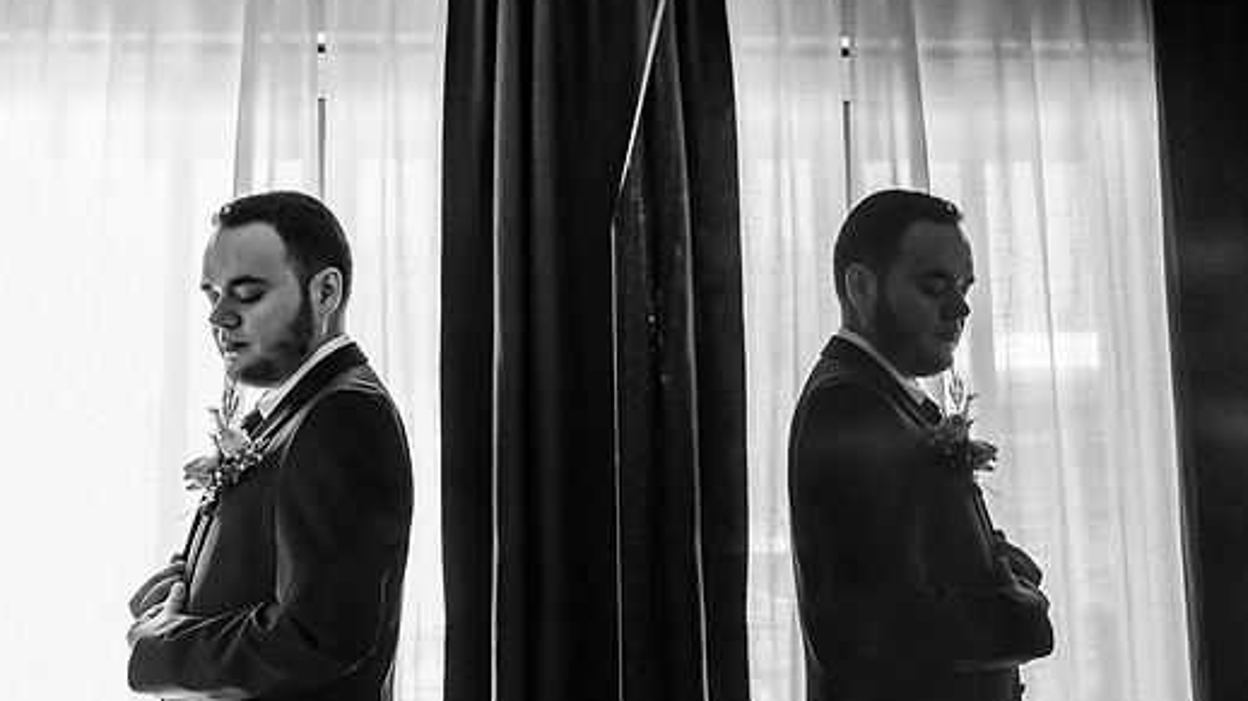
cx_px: 655
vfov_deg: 33.7
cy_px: 314
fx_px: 1158
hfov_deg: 56.6
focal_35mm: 35
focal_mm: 27
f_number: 4
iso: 2500
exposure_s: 1/125
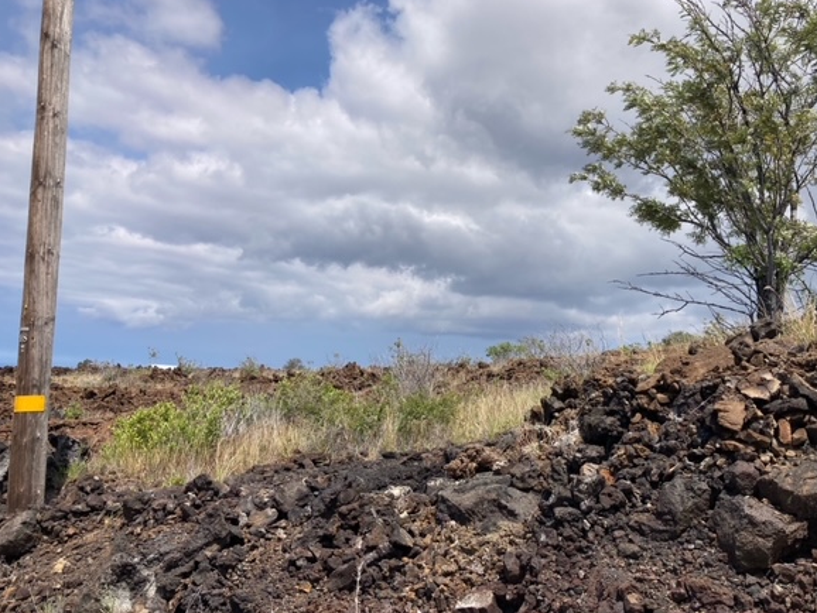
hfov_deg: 58.2
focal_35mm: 31
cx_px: 448
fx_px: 732
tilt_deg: +7.0
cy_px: 312
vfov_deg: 45.5
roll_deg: -4.3
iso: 25
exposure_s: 1/3040
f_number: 1.8
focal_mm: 3.99
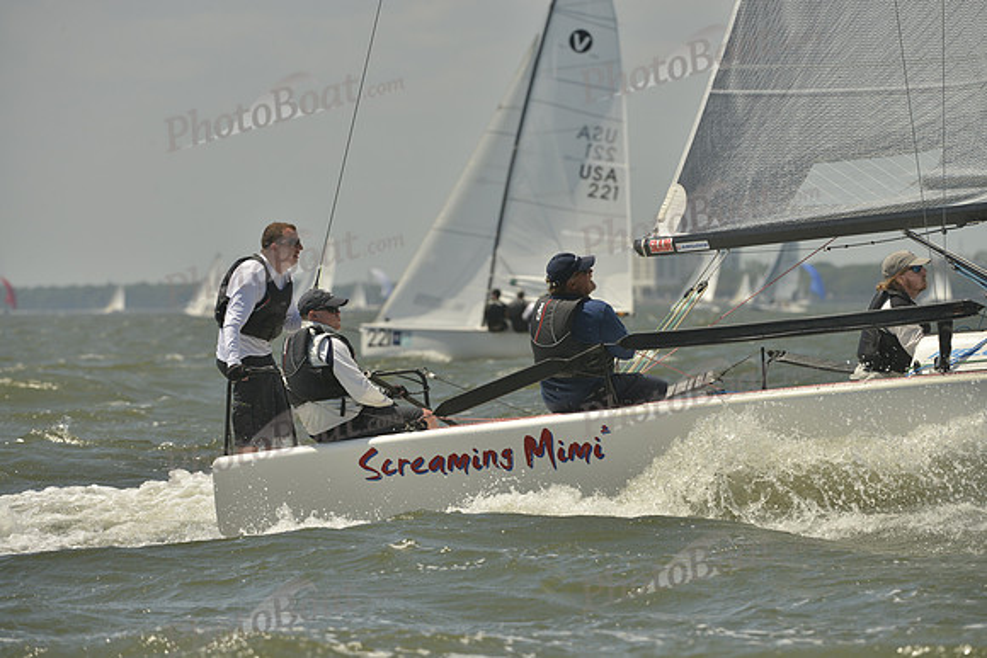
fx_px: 8501
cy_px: 329
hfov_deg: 6.6
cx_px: 494
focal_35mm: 310
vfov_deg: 4.4
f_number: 9
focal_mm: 310
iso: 280
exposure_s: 1/1250
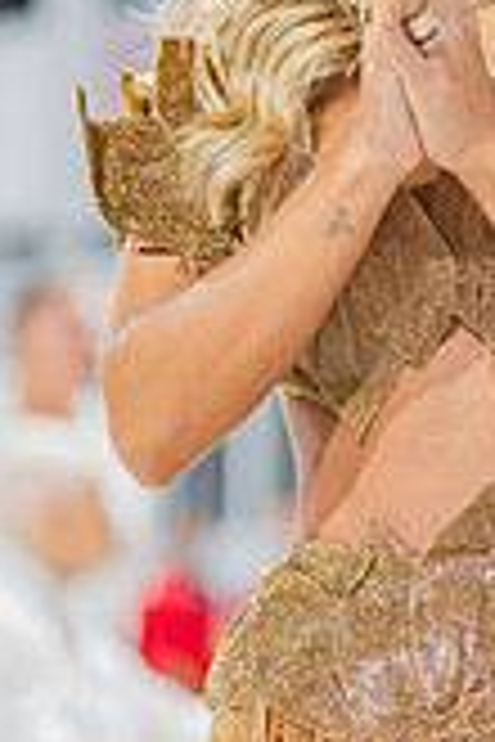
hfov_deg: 10.0
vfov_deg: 15.1
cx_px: 454
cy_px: 333
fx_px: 2805
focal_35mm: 136
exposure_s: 1/1000
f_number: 1.3
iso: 1600
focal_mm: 50
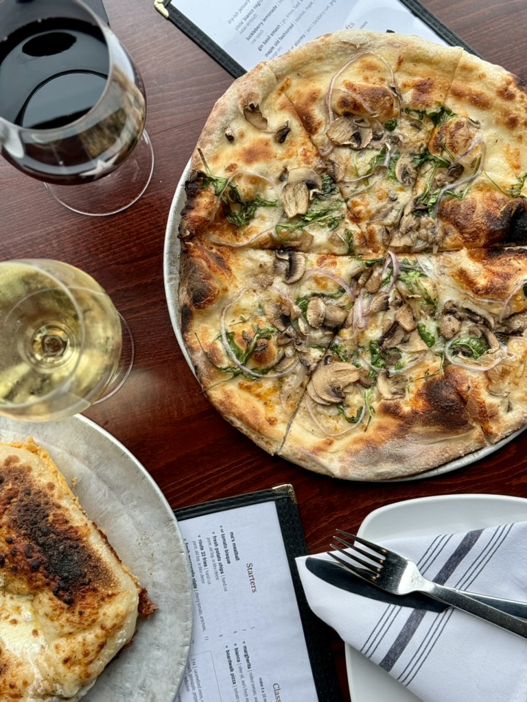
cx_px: 264
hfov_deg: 30.3
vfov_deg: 39.7
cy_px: 351
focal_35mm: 48
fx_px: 974
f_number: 1.78
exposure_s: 1/194
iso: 64
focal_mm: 6.86
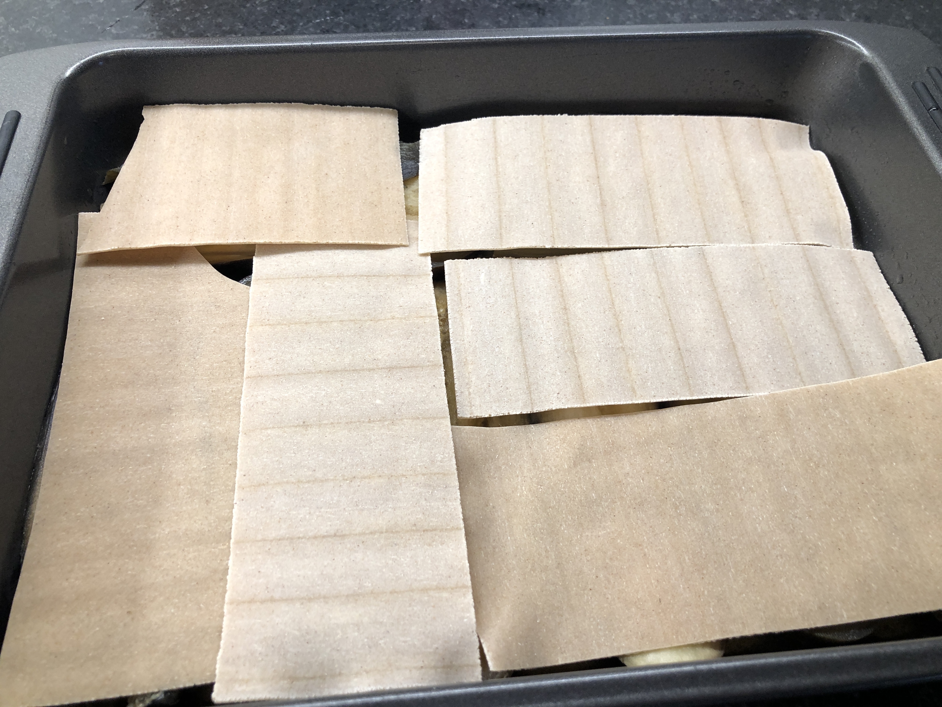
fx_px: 762
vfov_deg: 49.7
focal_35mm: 28
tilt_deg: -56.5
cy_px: 354
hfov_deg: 63.4
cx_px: 471
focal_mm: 3.99
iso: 25
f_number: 1.8
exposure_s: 1/50
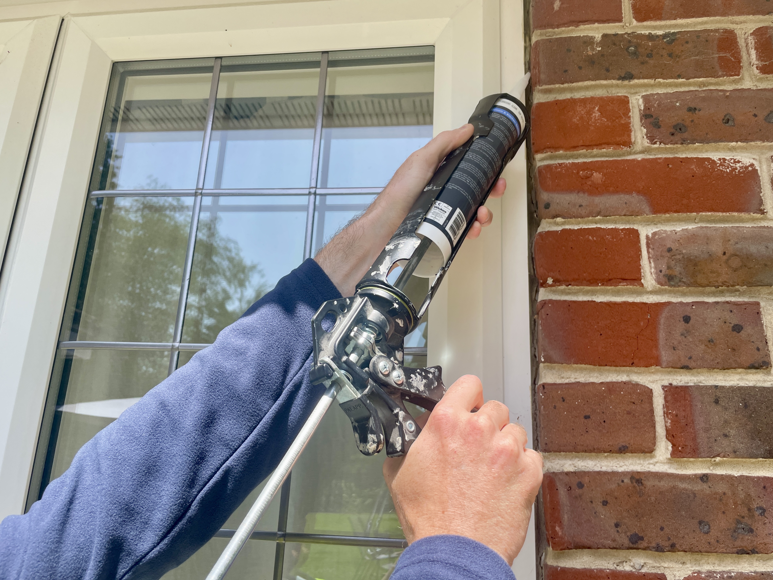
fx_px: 603
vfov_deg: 51.4
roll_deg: -2.7
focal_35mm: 27
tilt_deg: +15.8
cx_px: 384
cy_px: 290
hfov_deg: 65.3
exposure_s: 1/1276
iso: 32
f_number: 1.6
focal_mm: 4.2
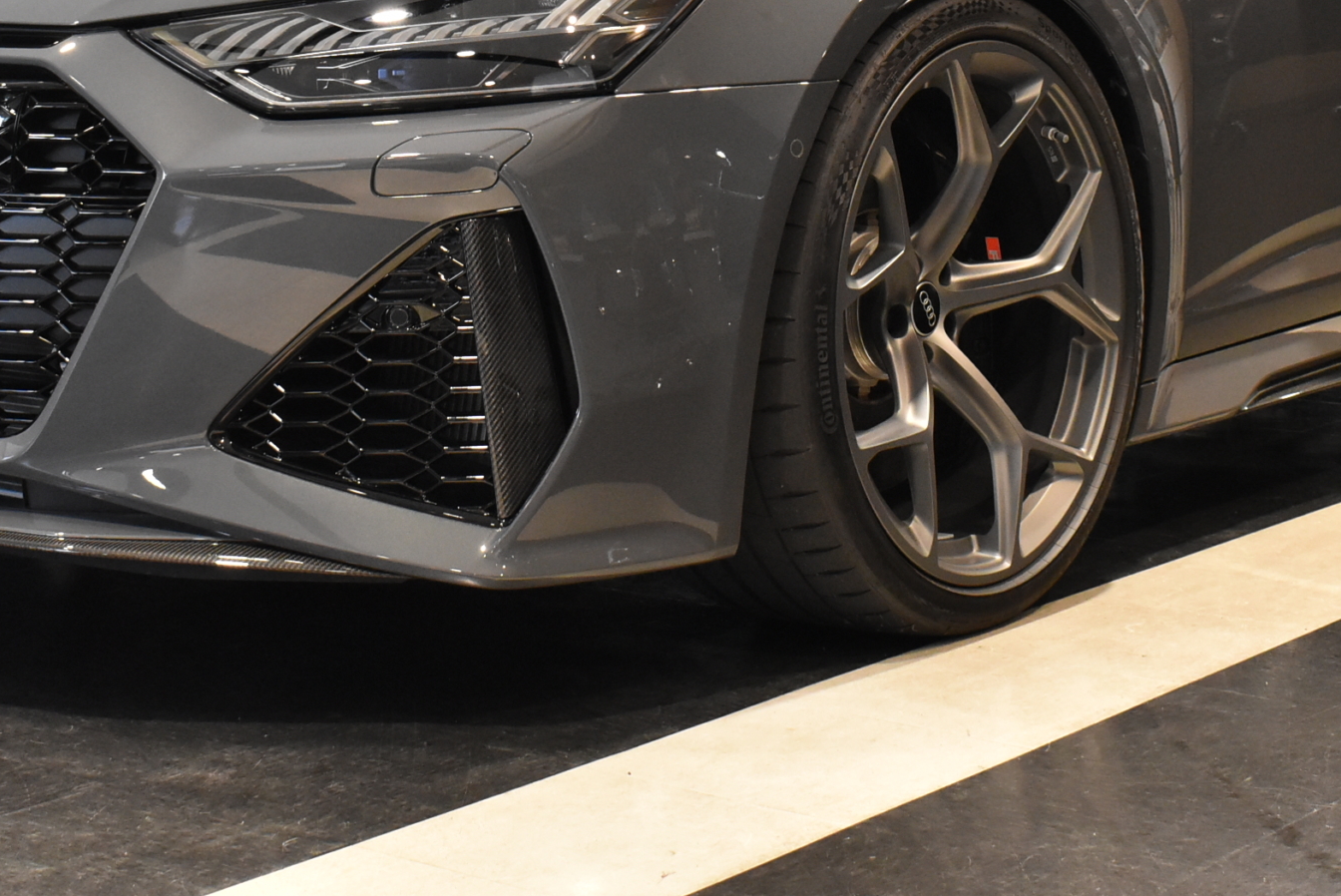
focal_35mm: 80
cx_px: 668
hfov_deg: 25.3
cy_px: 52
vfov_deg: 16.8
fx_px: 2982
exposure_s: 1/50
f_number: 8
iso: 2200
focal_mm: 28
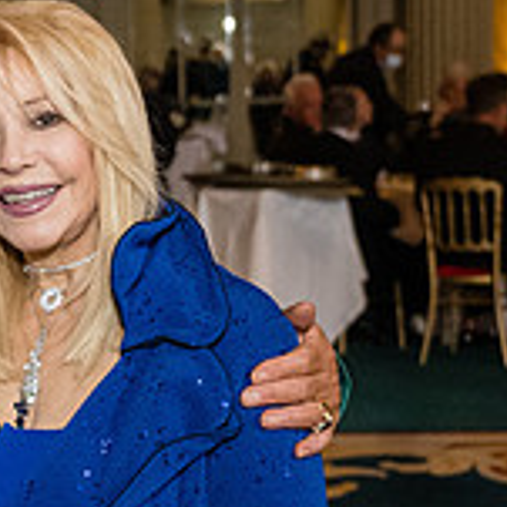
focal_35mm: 137
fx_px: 2270
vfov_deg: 12.7
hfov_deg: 11.9
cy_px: 376
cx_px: -346
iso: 3200
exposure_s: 1/160
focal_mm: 28
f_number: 2.8
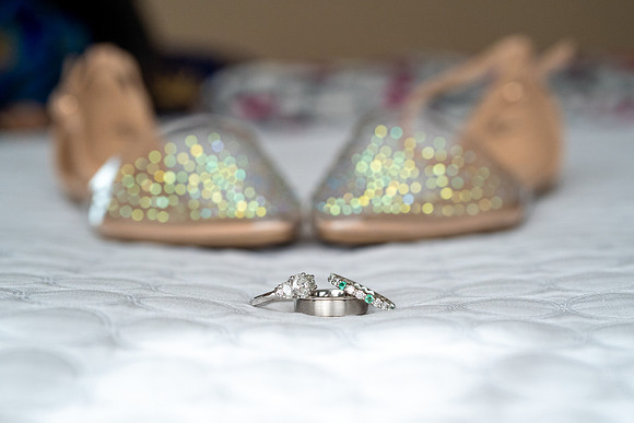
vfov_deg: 20.6
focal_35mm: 66
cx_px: 321
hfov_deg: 30.5
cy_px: 275
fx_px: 1161
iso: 1250
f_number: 3.2
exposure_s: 1/1600
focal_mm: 50
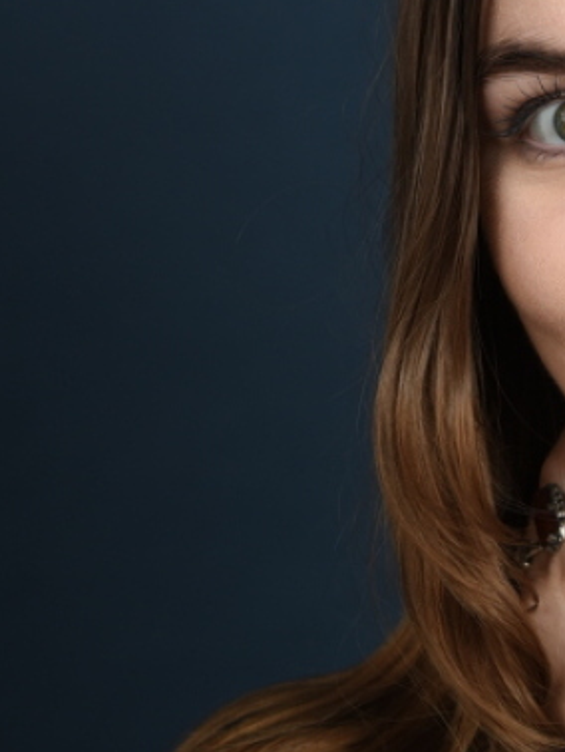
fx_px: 5630
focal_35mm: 259
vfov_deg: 7.6
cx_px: 772
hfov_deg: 5.7
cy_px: 704
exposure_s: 1/125
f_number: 5.6
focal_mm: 85
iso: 125
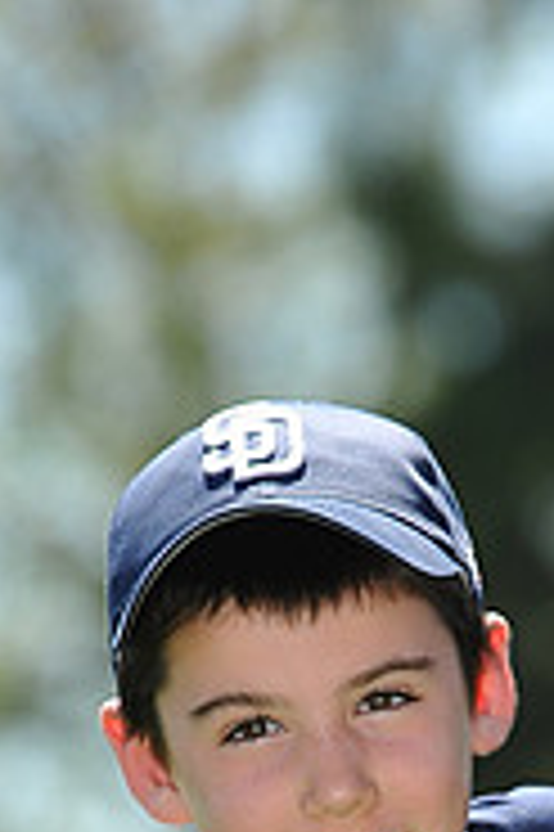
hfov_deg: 2.2
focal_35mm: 627
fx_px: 14499
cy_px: 1156
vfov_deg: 3.3
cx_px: 540
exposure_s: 1/800
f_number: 4.5
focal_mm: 200
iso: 200
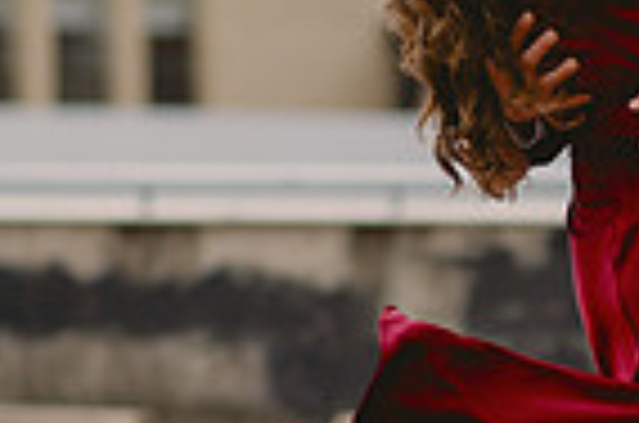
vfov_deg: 5.1
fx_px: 4782
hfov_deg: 7.6
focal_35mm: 270
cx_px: 670
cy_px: 238
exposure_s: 1/1250
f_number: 2
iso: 200
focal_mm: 85
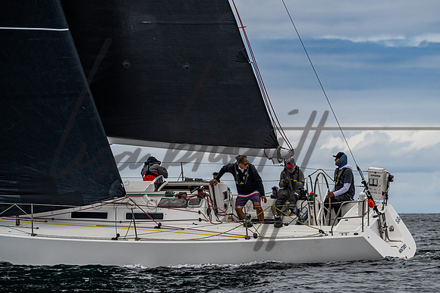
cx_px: 274
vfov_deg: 4.3
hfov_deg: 6.5
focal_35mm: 318
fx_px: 3882
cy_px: 142
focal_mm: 250
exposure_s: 1/4000
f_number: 8
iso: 640
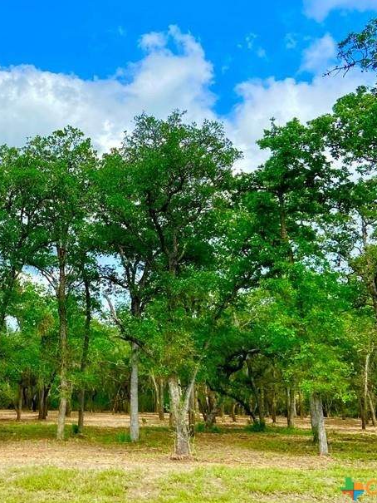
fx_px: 639
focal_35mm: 44
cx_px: 35
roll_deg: -1.7
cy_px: 199
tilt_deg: +16.2
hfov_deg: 31.3
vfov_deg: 42.7
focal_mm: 4.25
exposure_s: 1/2463
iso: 32
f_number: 1.8
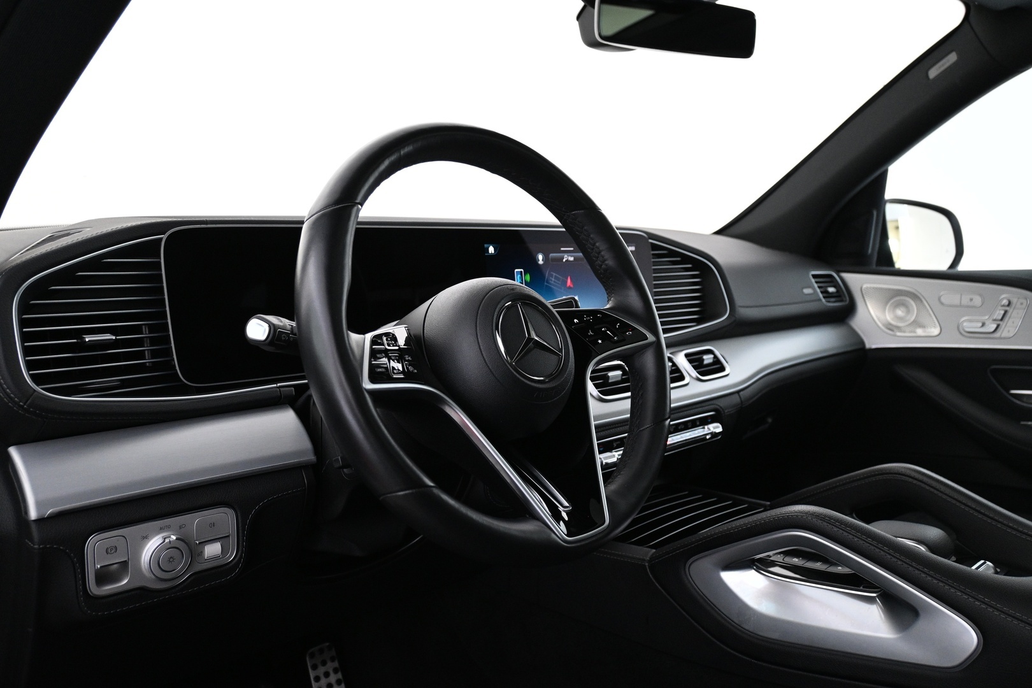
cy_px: 344
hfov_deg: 61.9
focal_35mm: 30
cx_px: 516
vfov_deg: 43.6
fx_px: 860
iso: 1600
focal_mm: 20
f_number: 3.8
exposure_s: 1/25
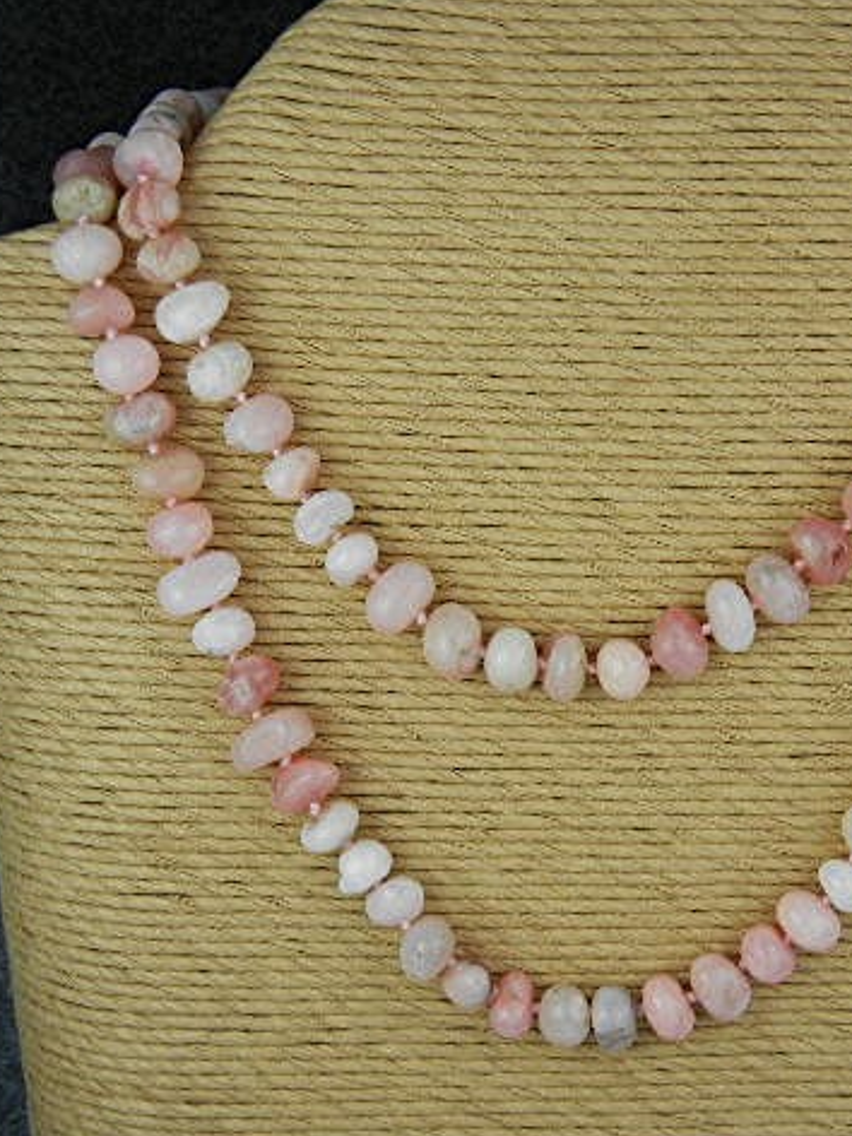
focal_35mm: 61
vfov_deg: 31.7
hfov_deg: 23.9
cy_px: 566
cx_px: 580
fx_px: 2002
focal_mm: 8.1
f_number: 3.8
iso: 400
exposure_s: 1/40
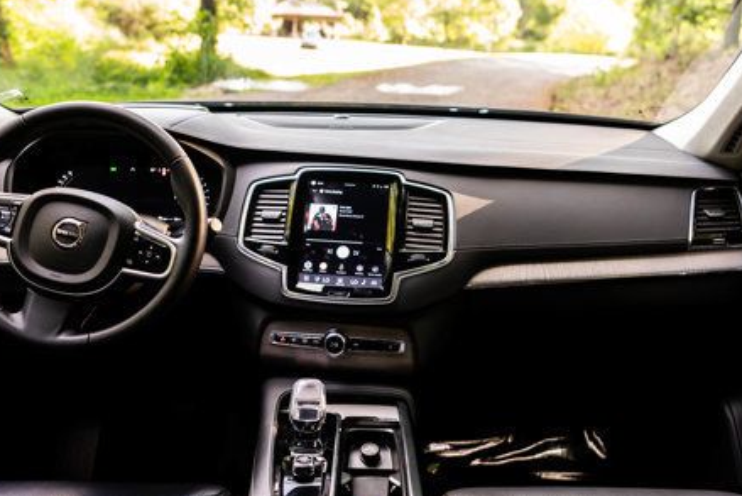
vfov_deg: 37.9
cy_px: 233
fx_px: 722
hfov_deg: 54.4
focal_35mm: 35
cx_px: 353
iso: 1000
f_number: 2.8
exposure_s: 1/200
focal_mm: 24
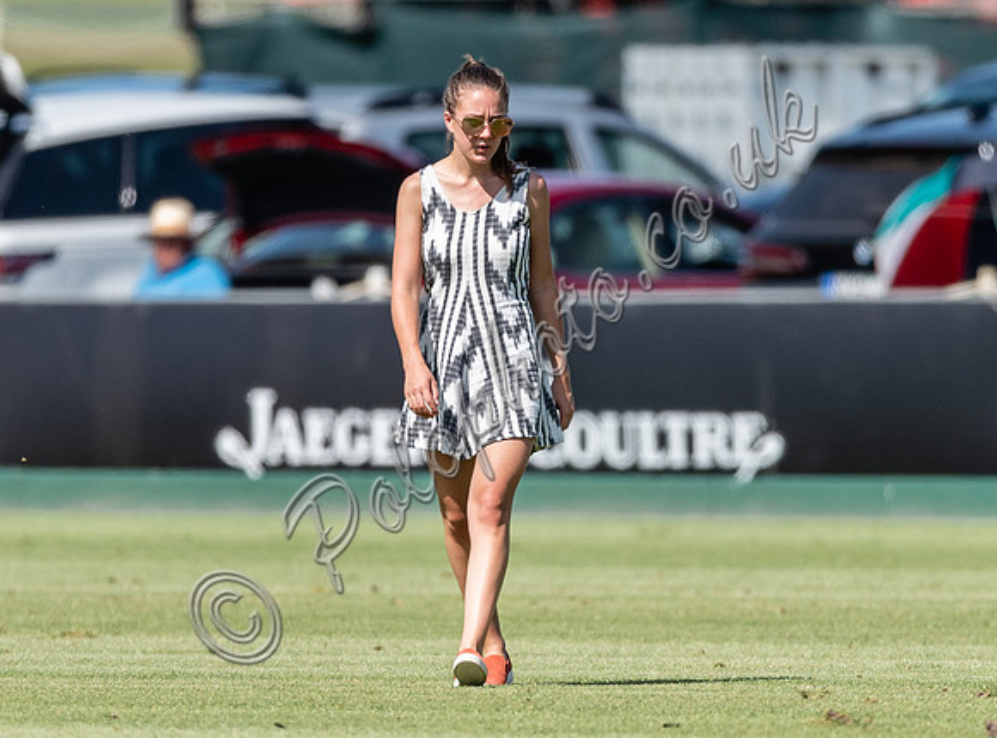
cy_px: 380
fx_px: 33762
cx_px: 561
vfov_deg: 1.3
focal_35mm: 1178
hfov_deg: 1.7
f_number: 4
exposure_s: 1/2500
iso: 320
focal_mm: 500
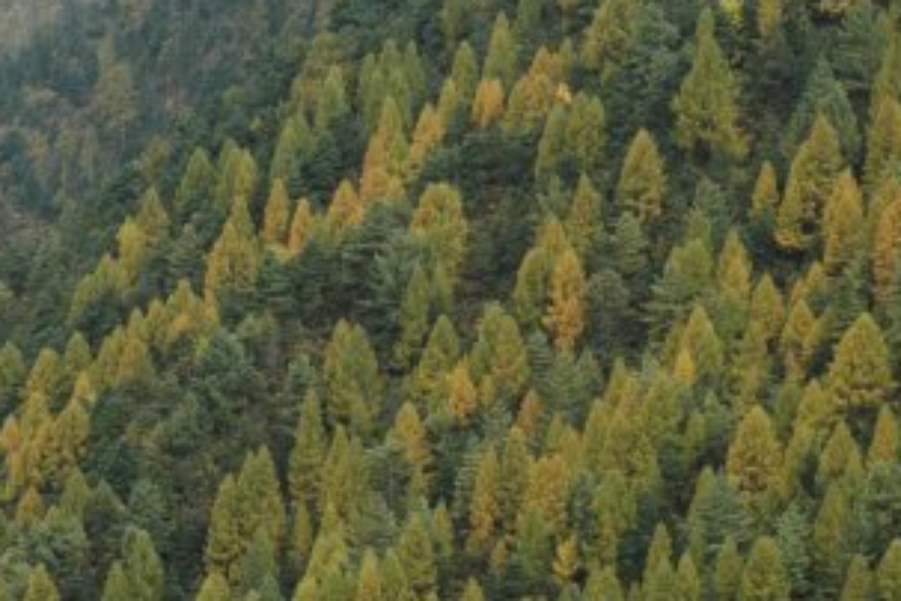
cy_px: 556
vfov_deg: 8.0
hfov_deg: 12.0
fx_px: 4279
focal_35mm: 171
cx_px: 577
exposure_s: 1/200
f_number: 7.1
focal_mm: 48
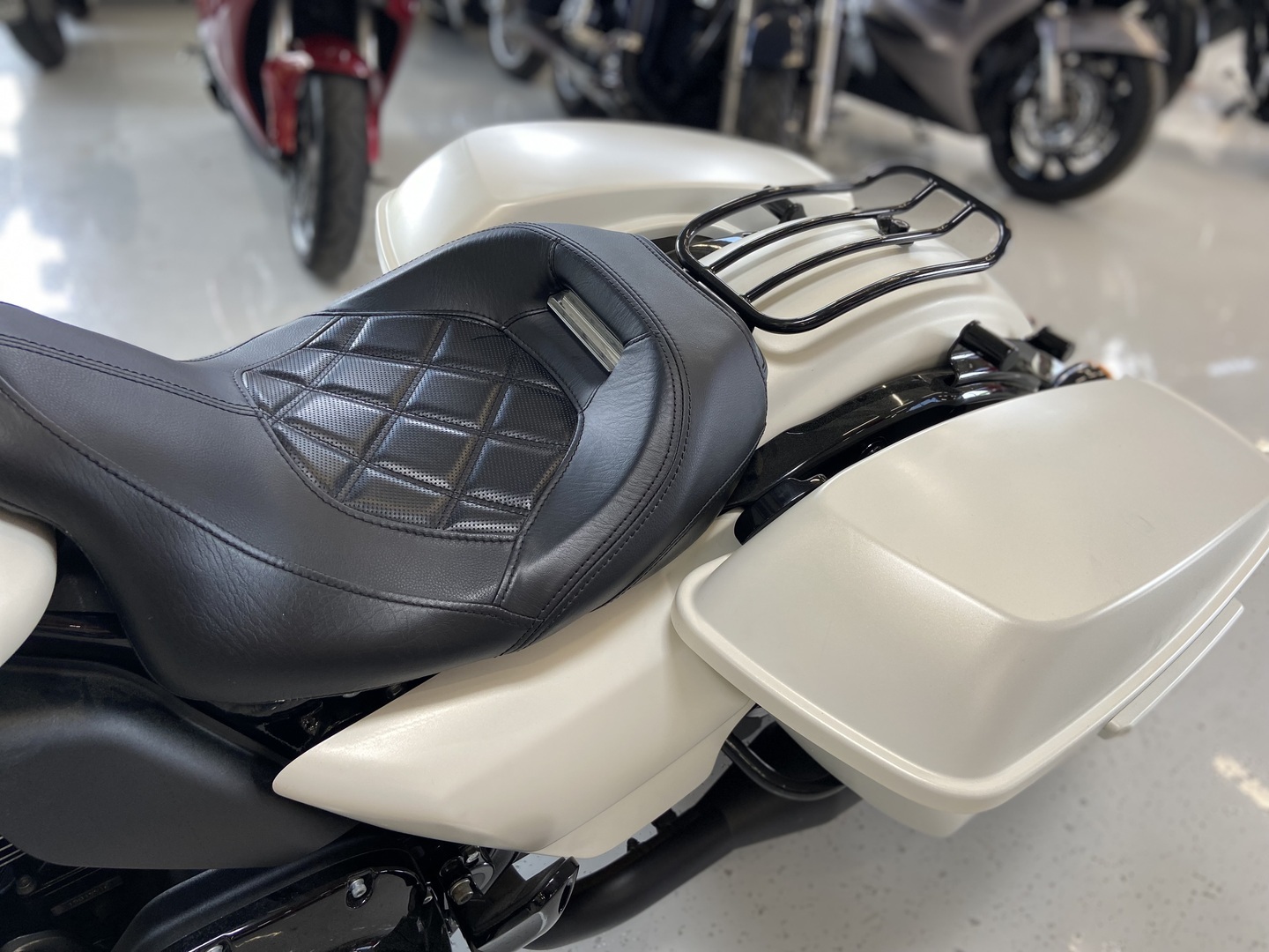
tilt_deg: -31.8
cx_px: 634
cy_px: 476
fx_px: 953
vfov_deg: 53.1
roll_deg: -2.0
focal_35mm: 26
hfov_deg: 67.3
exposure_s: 1/100
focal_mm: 4.25
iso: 50
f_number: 1.8
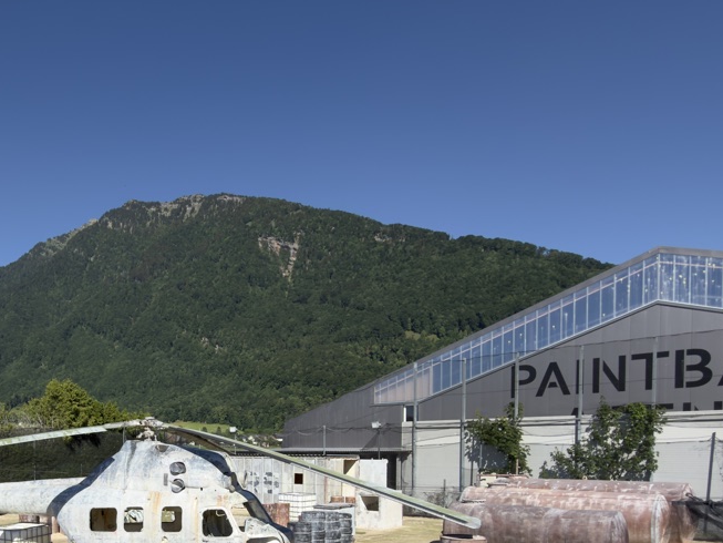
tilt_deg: -2.0
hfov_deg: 57.1
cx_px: 184
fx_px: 627
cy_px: 469
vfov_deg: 43.5
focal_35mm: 30
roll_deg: +0.5
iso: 16
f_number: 2.2
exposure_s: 1/826
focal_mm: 2.22
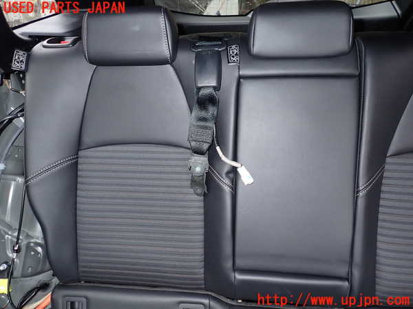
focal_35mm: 25
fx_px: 298
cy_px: 154
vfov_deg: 54.9
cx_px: 206
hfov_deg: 69.4
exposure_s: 1/30
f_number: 2
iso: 200
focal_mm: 4.5
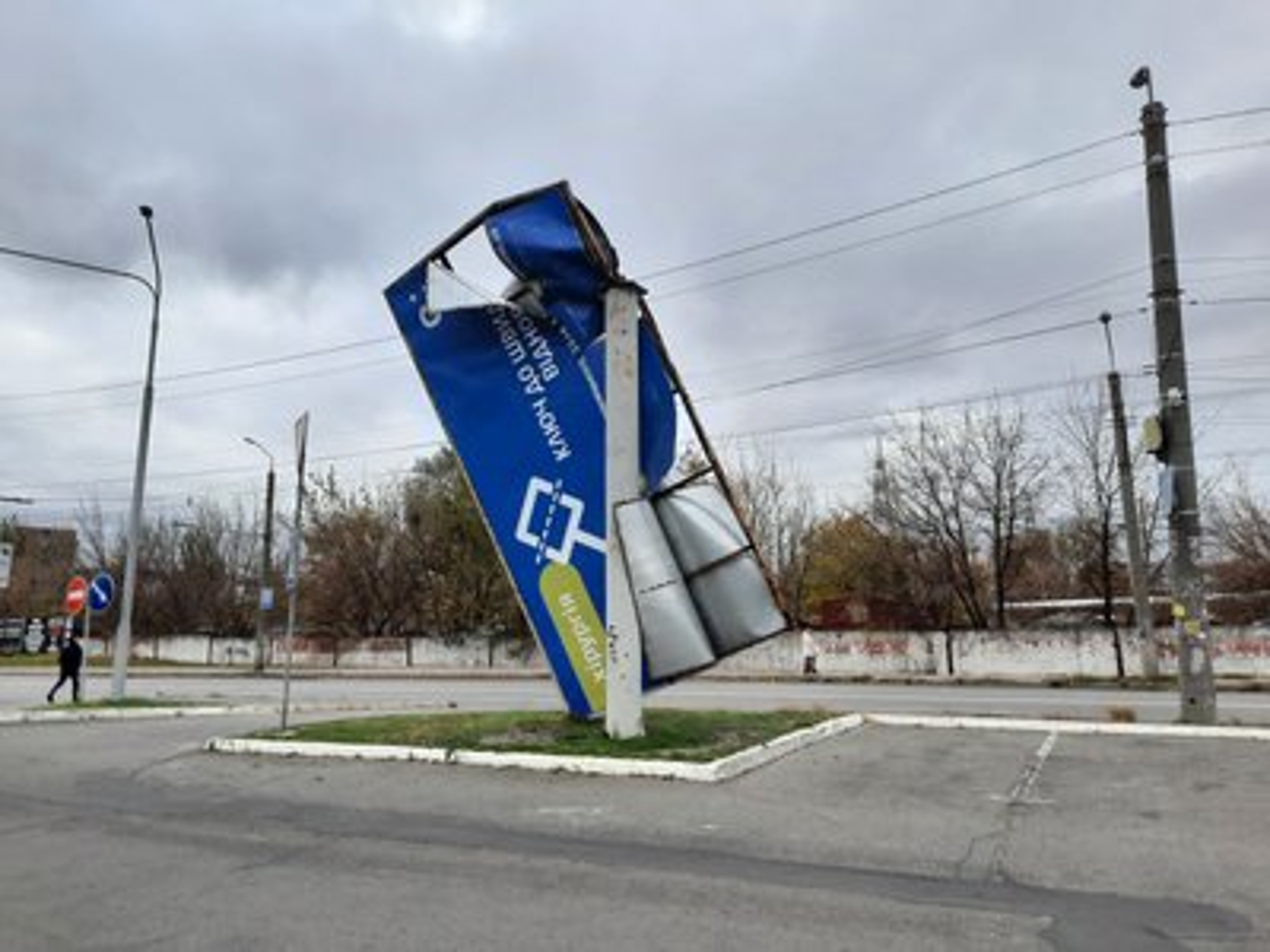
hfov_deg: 69.4
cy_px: 476
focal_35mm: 25
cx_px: 635
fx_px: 917
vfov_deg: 54.9
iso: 32
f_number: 2
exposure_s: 1/193
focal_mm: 4.6
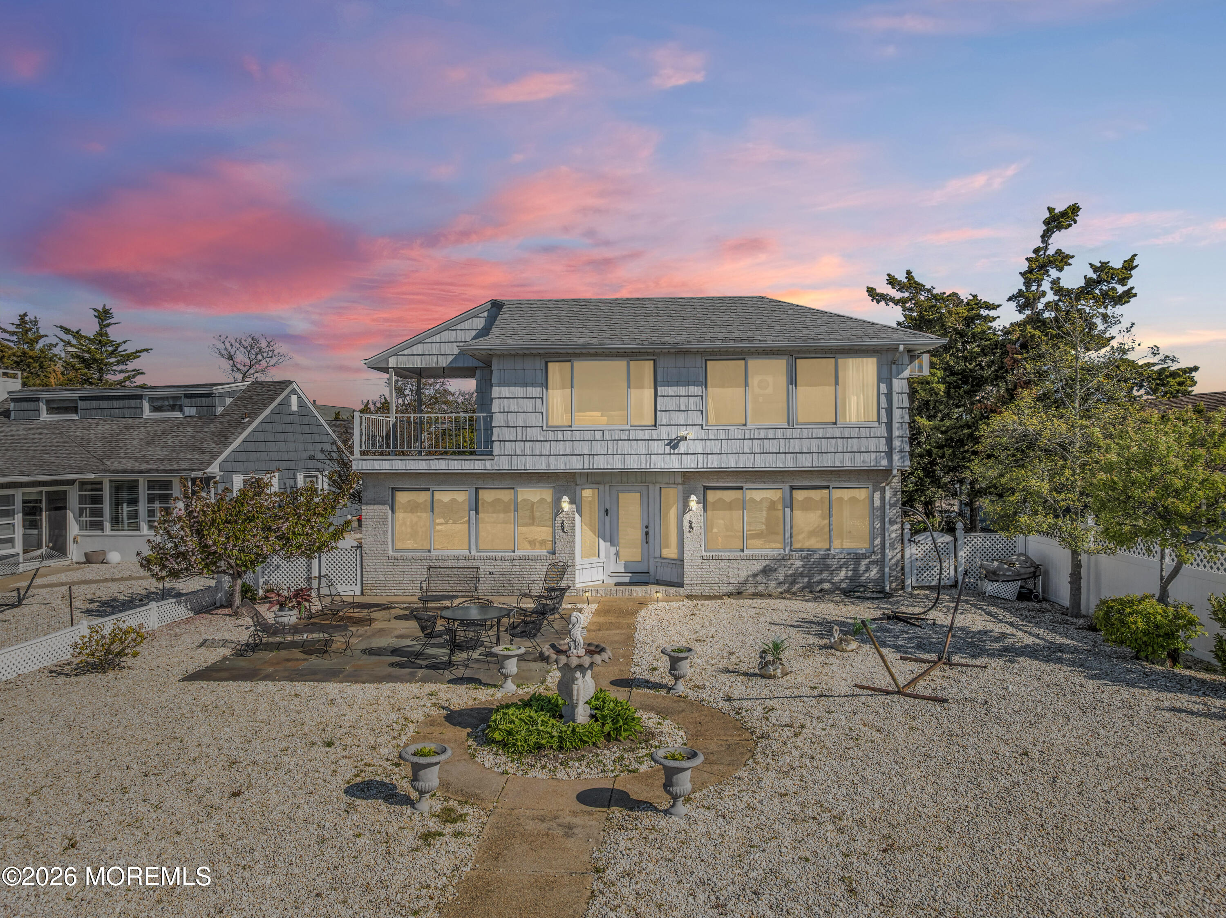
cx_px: 613
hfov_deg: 71.6
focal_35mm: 24
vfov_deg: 56.8
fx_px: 849
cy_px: 459
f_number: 2.8
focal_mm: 12.29
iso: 100
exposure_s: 1/2500
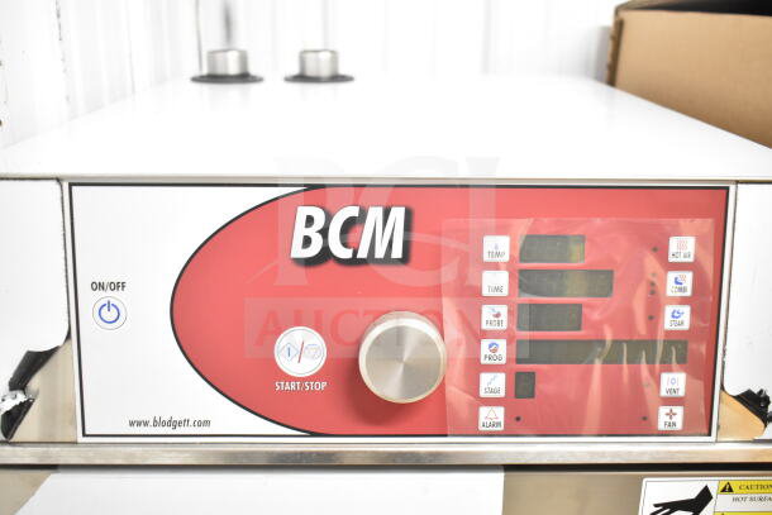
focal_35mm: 36
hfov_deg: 53.1
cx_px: 386
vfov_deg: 36.9
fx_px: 772
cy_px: 258
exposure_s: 1/40
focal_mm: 24
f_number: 3.8
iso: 2500
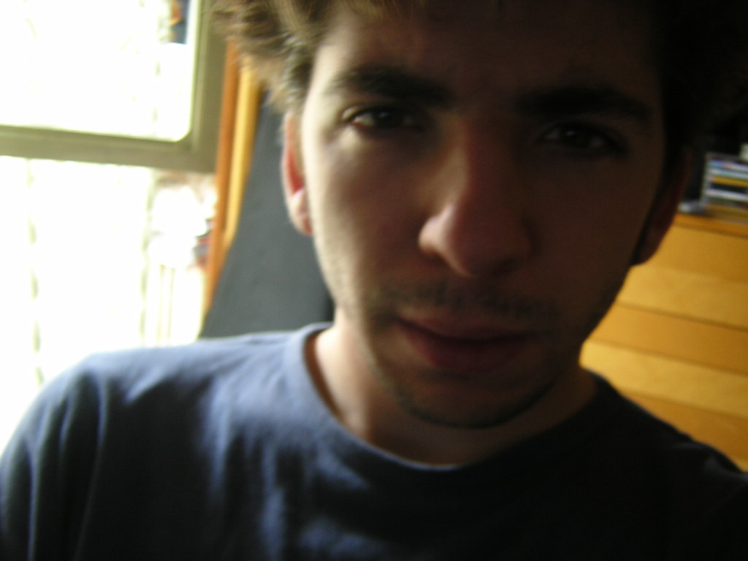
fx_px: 778
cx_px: 374
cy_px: 280
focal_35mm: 36
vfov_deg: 39.7
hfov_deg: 51.4
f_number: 2.6
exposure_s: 1/4.8
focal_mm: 4.7
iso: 100
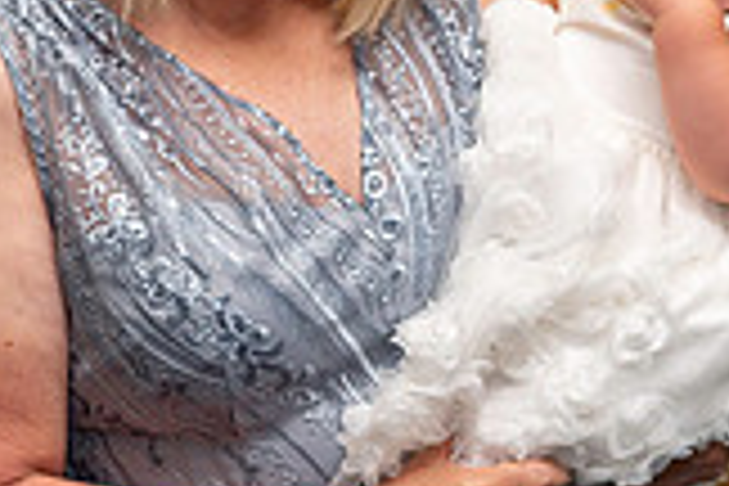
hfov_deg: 11.4
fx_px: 3624
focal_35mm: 179
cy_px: 50
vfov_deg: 7.6
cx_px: 706
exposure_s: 1/125
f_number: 3.5
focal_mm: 50
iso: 800
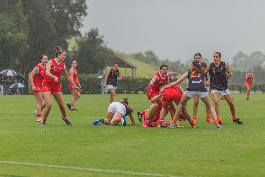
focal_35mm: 207
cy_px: 98
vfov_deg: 6.7
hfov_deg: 10.0
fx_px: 1521
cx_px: 148
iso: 800
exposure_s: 1/1600
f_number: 5
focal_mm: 170
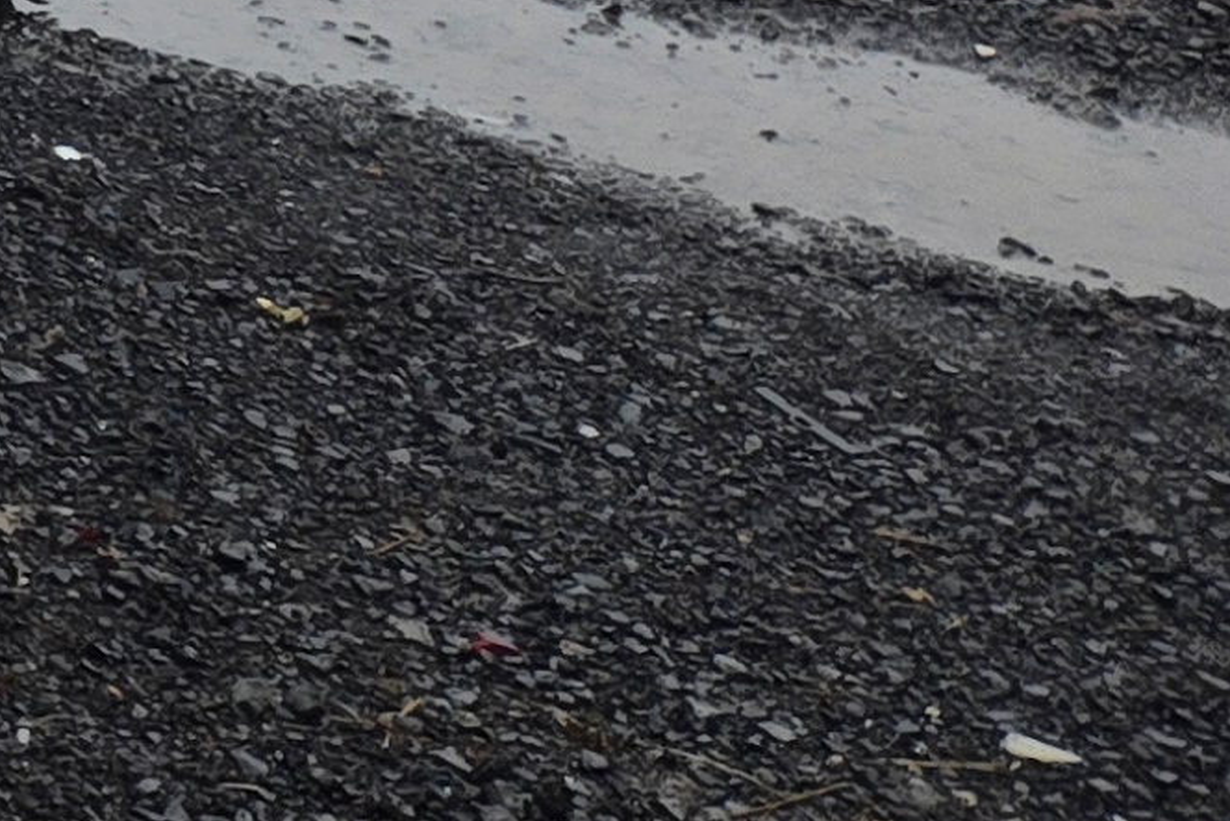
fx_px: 4921
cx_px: -2412
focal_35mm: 144
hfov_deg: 10.4
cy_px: -1303
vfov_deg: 8.5
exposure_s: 1/366
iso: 25
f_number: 1.8
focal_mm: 5.4
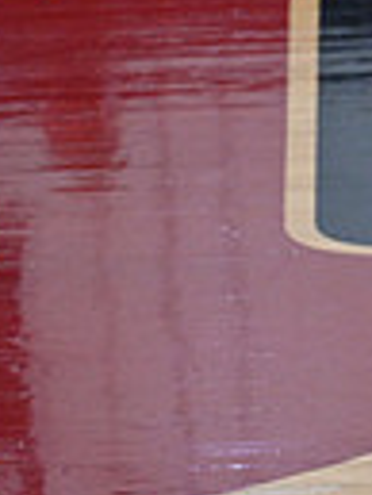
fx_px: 12402
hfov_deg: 1.7
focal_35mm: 867
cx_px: 1024
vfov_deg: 2.3
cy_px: -205
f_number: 4
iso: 4000
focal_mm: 200
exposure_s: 1/400
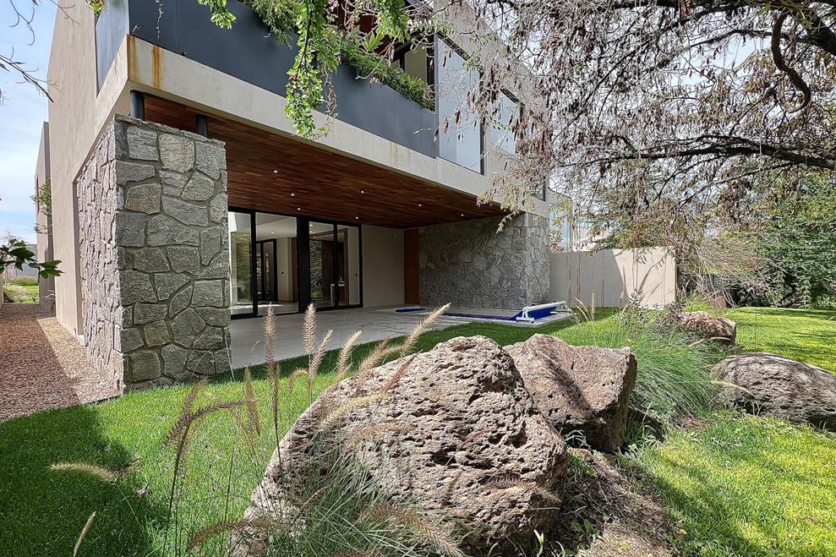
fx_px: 325
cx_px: 404
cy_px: 290
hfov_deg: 104.2
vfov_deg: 81.1
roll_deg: +0.7
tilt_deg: -2.1
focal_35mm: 14
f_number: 1.8
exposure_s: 1/359
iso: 32
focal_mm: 1.57
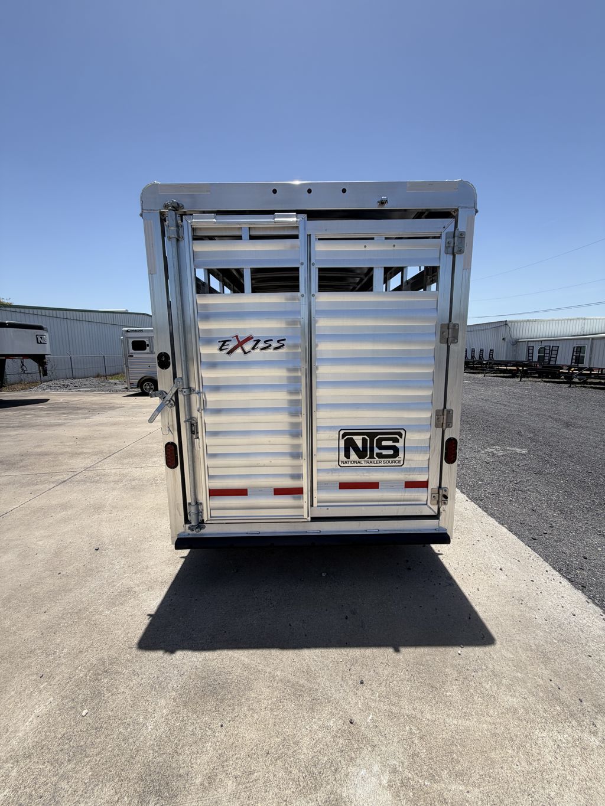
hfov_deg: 85.7
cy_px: 403
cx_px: 302
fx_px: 326
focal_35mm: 14
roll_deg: +0.4
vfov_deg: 102.1
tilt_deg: -8.6
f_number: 2.2
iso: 20
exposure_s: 1/789
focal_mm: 2.22
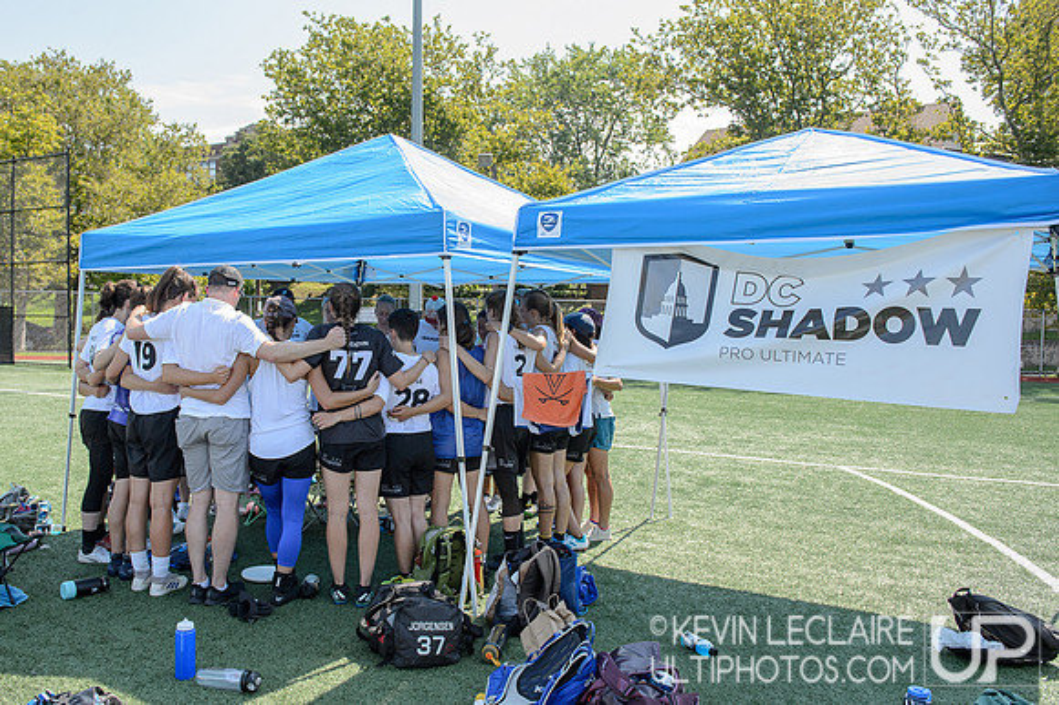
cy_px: 365
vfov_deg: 43.1
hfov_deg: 61.3
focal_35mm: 30
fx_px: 891
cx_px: 474
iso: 800
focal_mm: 27
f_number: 5.6
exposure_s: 1/1600
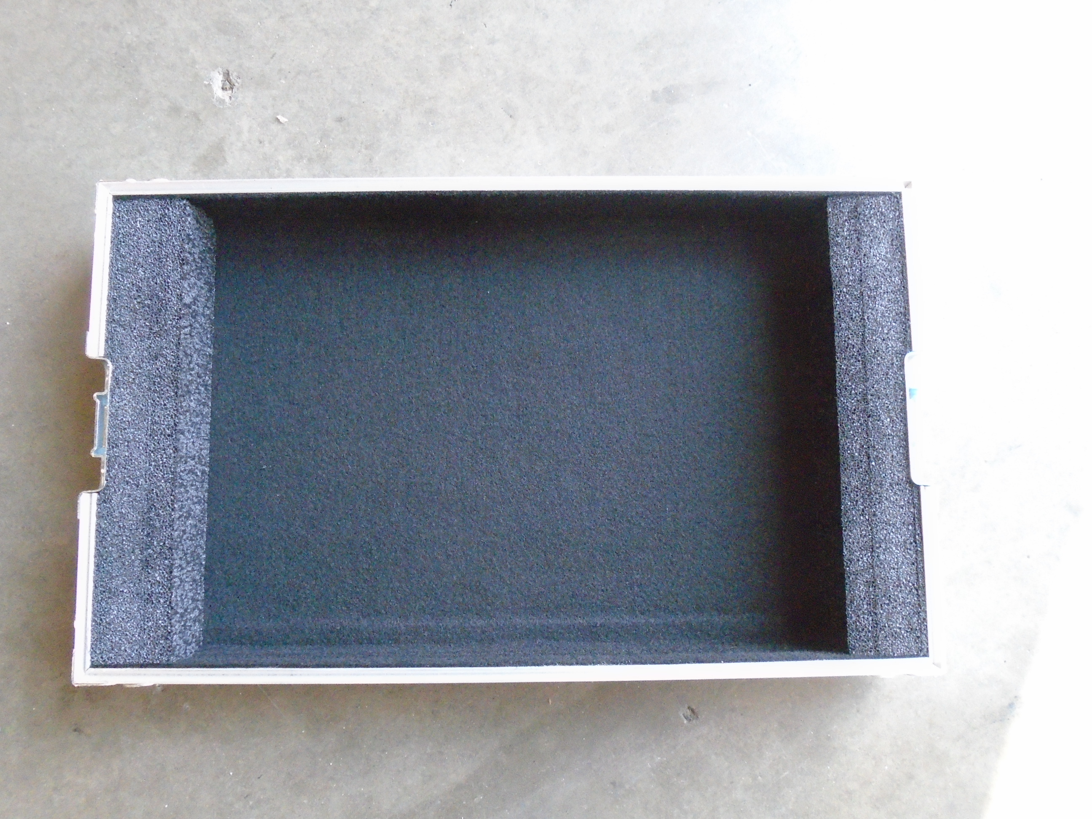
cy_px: 410
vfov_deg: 53.1
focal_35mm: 26
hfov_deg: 67.3
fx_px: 820
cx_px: 546
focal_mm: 4.6
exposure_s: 1/80
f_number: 3.2
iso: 800
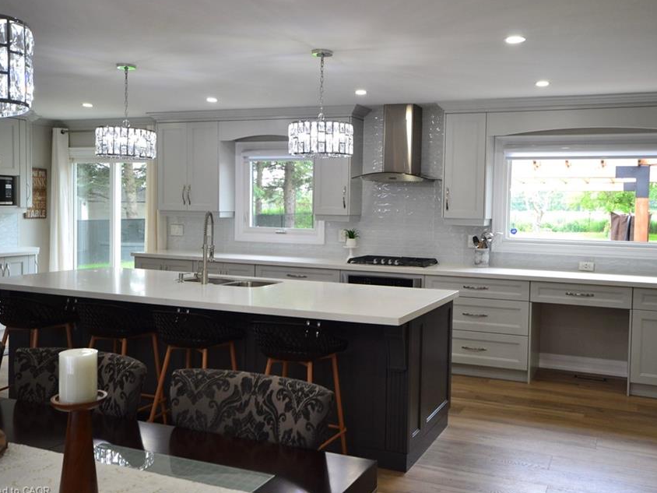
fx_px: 664
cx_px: 366
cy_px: 232
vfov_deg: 40.7
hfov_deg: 52.5
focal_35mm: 35
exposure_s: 1/60
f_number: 6.3
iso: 800
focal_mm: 20
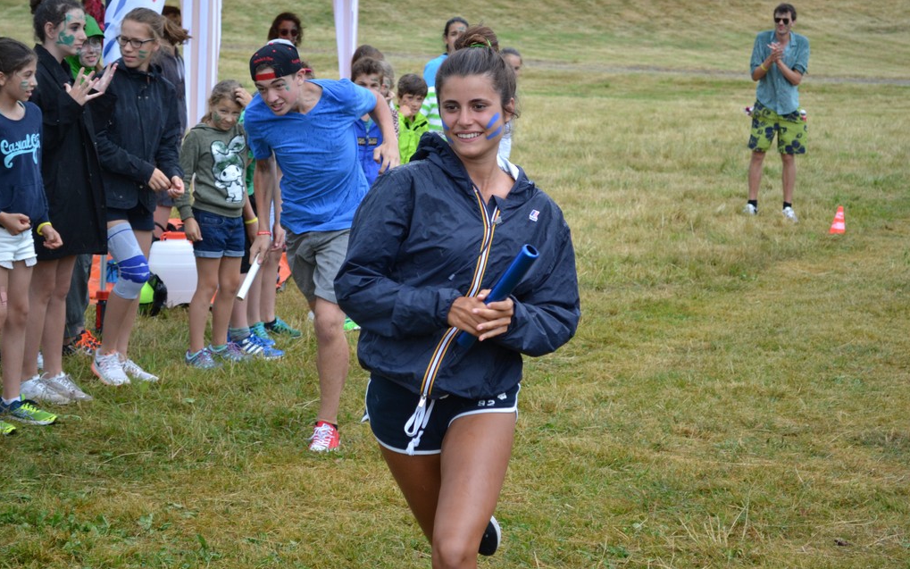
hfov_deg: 24.5
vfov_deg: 15.5
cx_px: 454
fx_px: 2096
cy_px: 289
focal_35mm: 85
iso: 560
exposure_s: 1/500
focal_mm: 55
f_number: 5.6
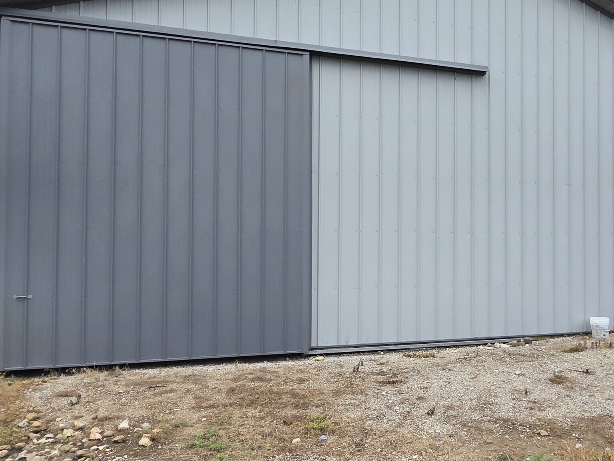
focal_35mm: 26
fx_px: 461
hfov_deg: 66.0
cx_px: 394
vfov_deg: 53.0
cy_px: 241
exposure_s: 1/2650
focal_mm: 2.2
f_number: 2.2
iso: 50
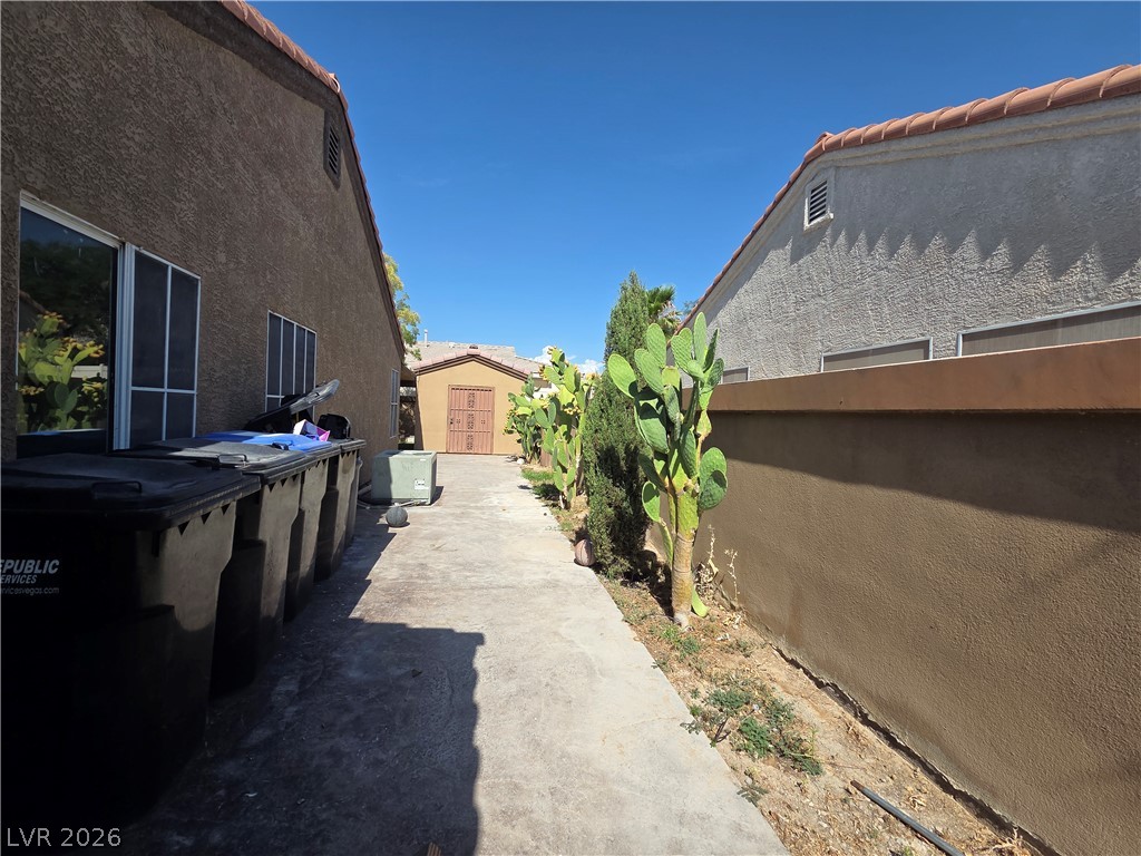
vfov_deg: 89.9
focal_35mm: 13
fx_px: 429
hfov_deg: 106.2
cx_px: 570
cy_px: 428
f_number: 2.2
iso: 50
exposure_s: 1/1709
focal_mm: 2.2
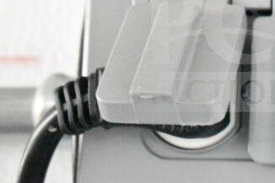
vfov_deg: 8.9
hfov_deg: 13.2
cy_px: 45
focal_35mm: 155
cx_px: 223
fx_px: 1184
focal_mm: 55
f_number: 5.6
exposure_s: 1/25
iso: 25600
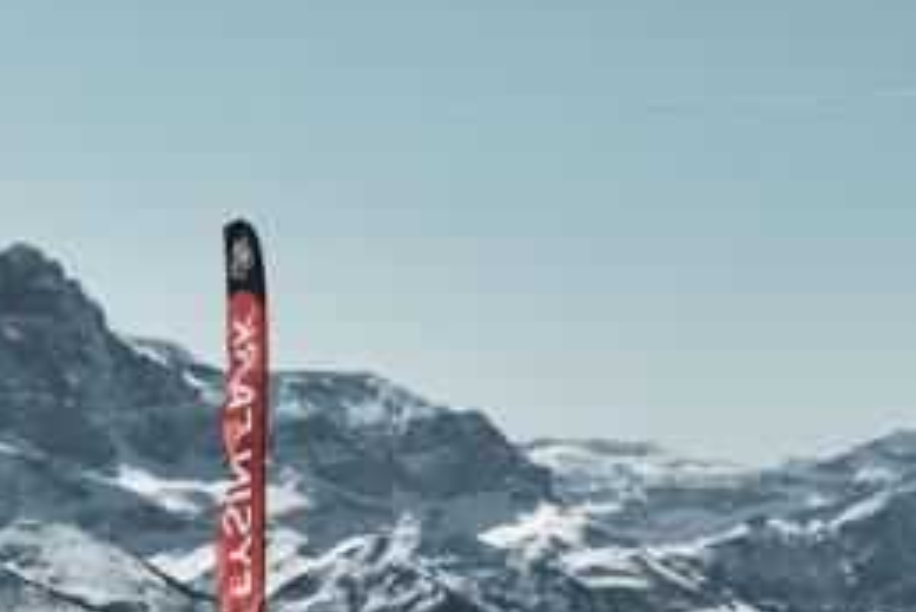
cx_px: 149
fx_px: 5575
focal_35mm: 219
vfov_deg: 6.3
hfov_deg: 9.4
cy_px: 377
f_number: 8
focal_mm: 68.7
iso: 400
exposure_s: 1/2000
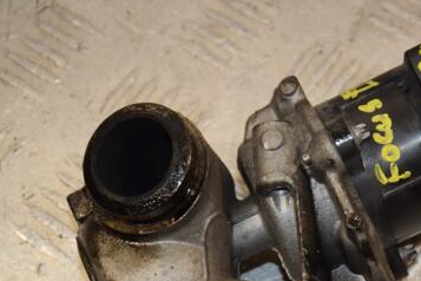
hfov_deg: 10.9
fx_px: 2208
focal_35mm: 189
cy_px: 226
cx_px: 317
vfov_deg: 7.3
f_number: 7.1
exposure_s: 1/200
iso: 800
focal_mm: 75
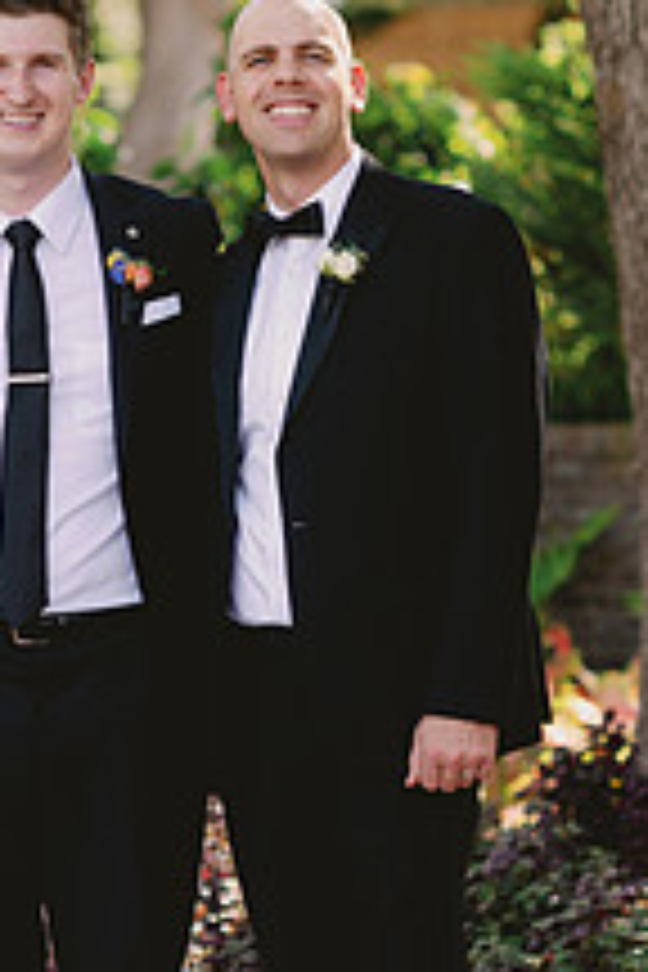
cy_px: 544
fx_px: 4779
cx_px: 124
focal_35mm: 177
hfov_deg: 7.7
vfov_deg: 11.6
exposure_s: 1/320
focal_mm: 85
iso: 80
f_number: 2.5
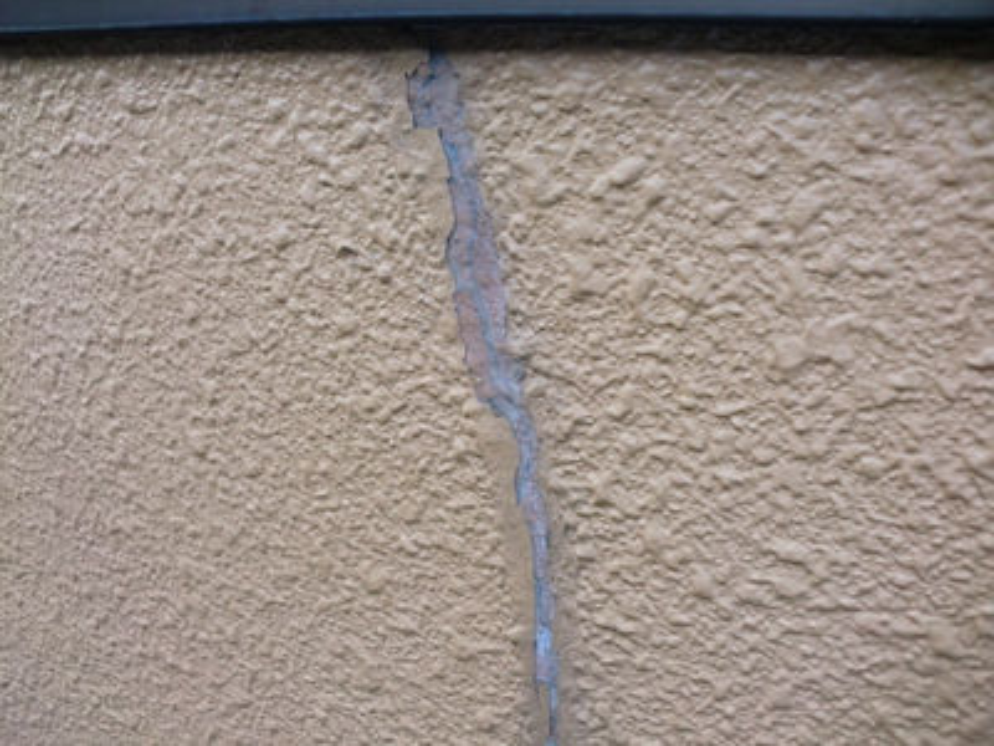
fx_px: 1005
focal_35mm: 35
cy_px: 373
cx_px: 497
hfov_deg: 52.6
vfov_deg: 40.7
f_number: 3.1
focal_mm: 6.3
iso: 160
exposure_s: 1/60
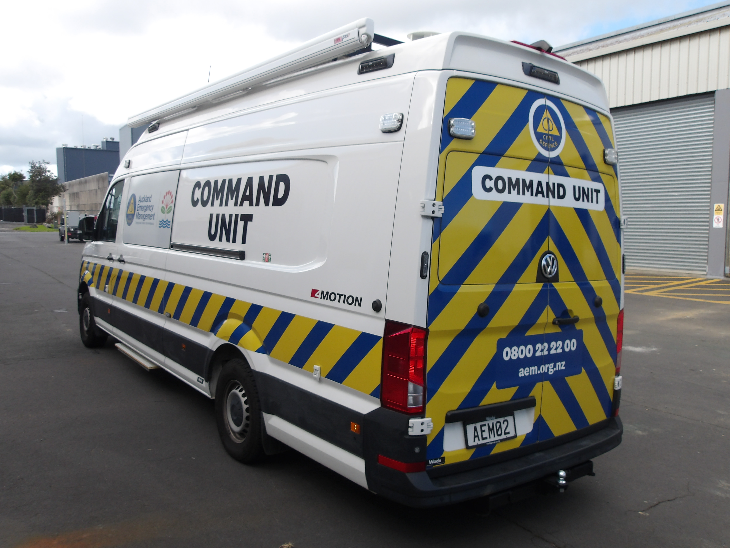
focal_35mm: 27
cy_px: 274
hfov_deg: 65.3
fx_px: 569
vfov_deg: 51.4
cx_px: 365
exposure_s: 1/60
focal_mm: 4.9
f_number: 10.4
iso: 113
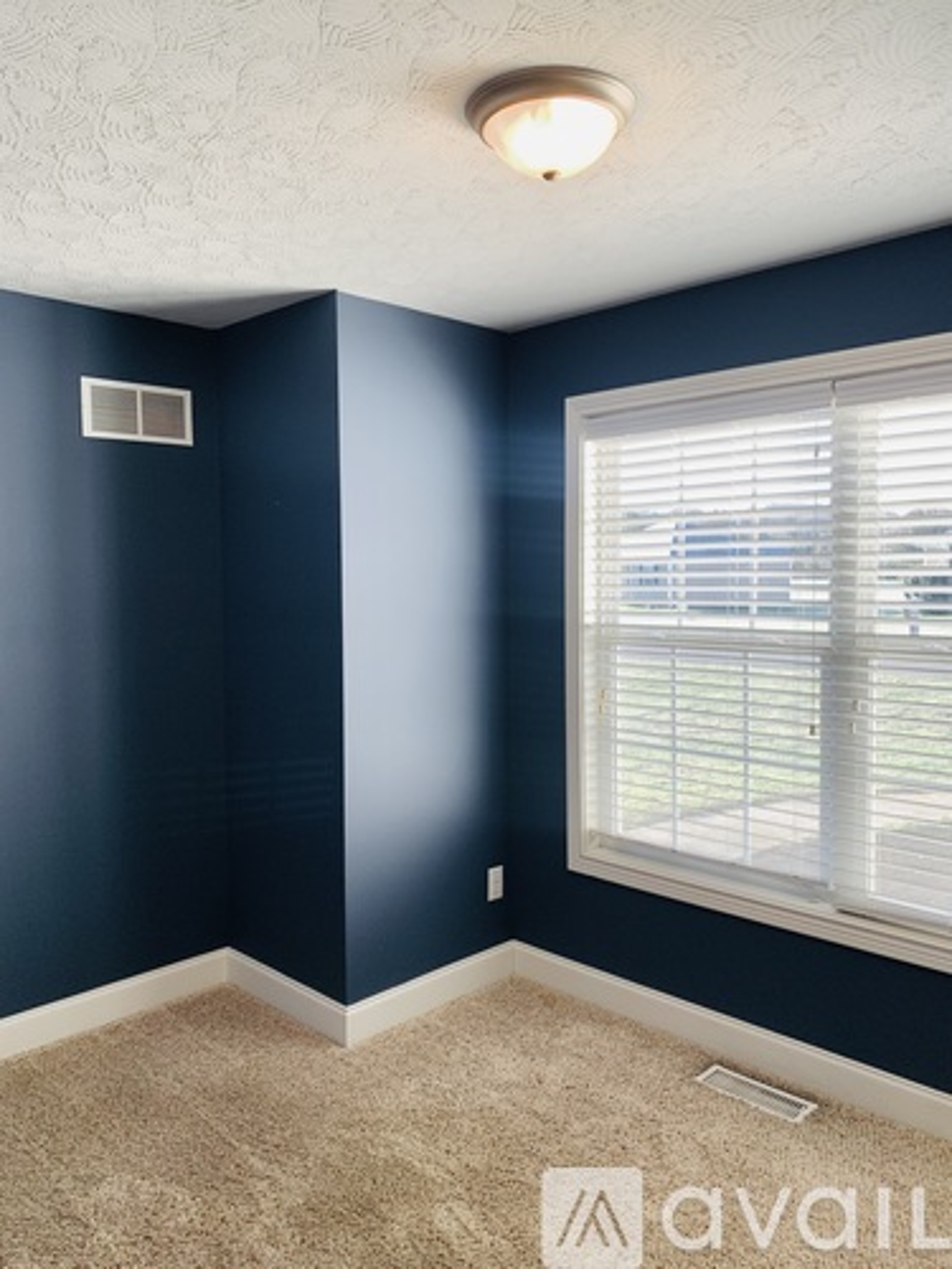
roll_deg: +0.4
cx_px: 476
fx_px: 953
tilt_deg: -2.5
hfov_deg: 53.1
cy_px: 634
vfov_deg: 67.3
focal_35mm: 26
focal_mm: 4.25
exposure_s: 1/120
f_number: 1.8
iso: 50
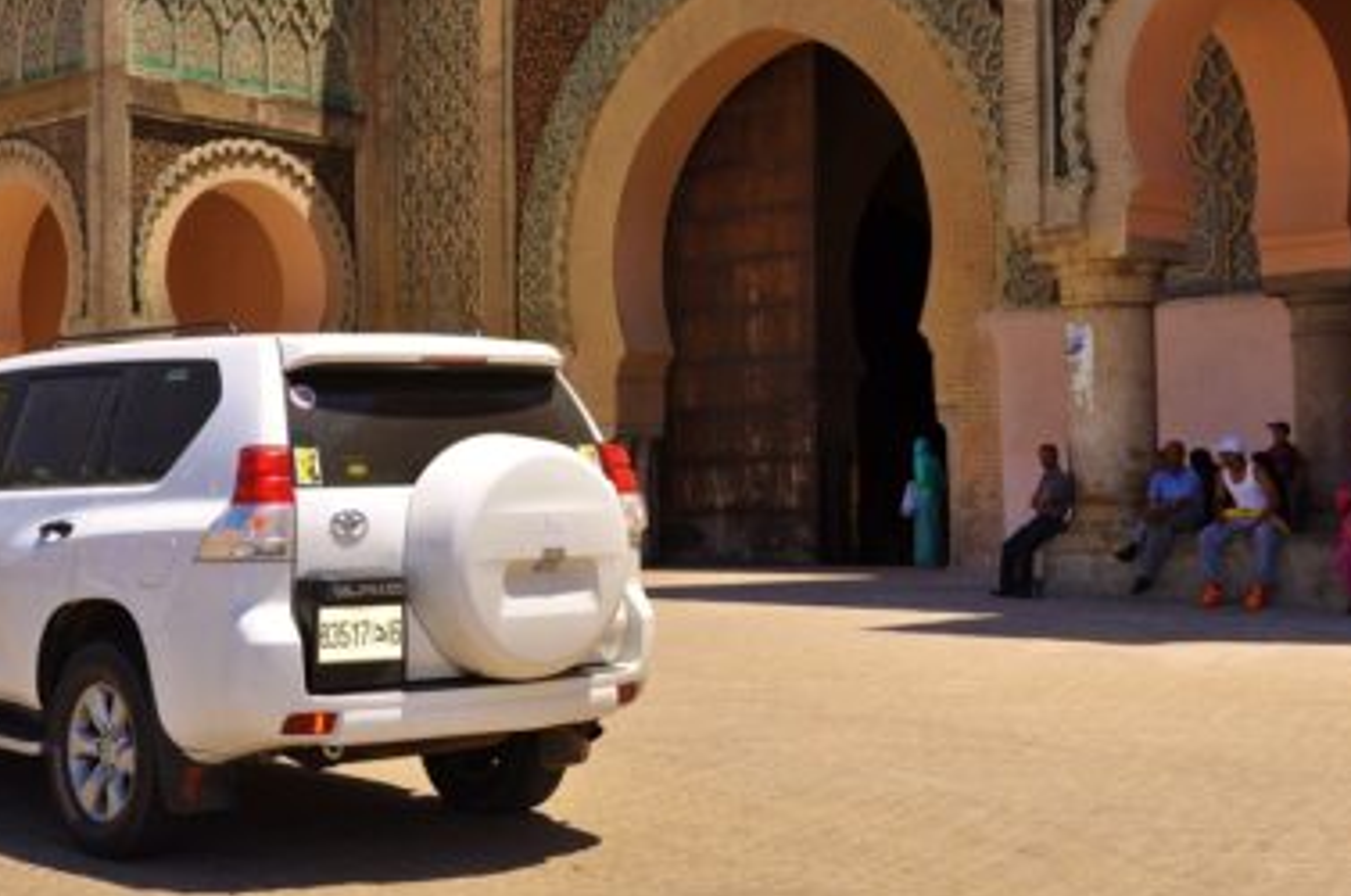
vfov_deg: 20.8
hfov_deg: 30.9
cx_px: 545
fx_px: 2435
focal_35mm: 65
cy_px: 364
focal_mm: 34
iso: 200
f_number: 13
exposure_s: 1/200
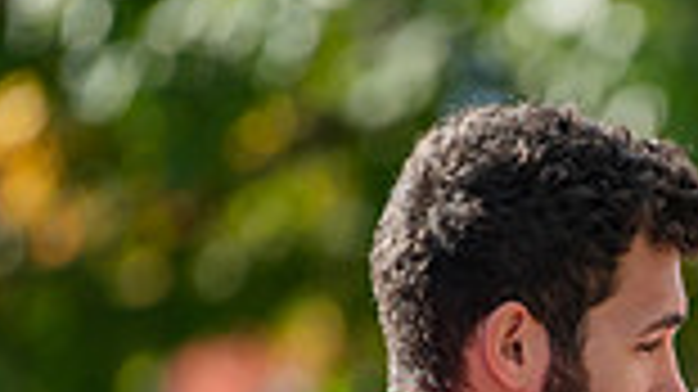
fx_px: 14466
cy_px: 629
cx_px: 779
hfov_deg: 2.8
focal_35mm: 782
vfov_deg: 1.6
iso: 64
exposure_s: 1/320
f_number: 3.2
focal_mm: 200
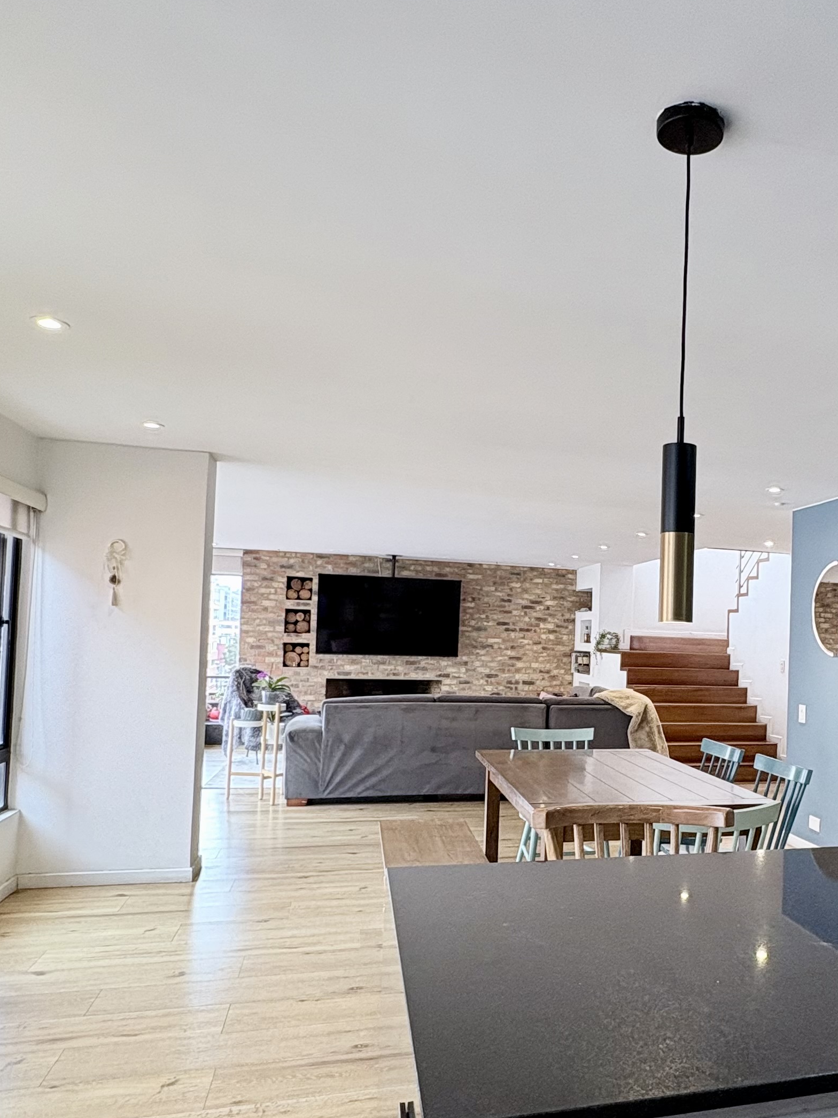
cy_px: 617
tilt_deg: +1.8
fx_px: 872
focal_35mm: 27
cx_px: 625
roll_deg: -2.1
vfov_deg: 65.2
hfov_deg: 49.4
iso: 160
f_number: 2.2
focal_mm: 2.22
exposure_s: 1/60
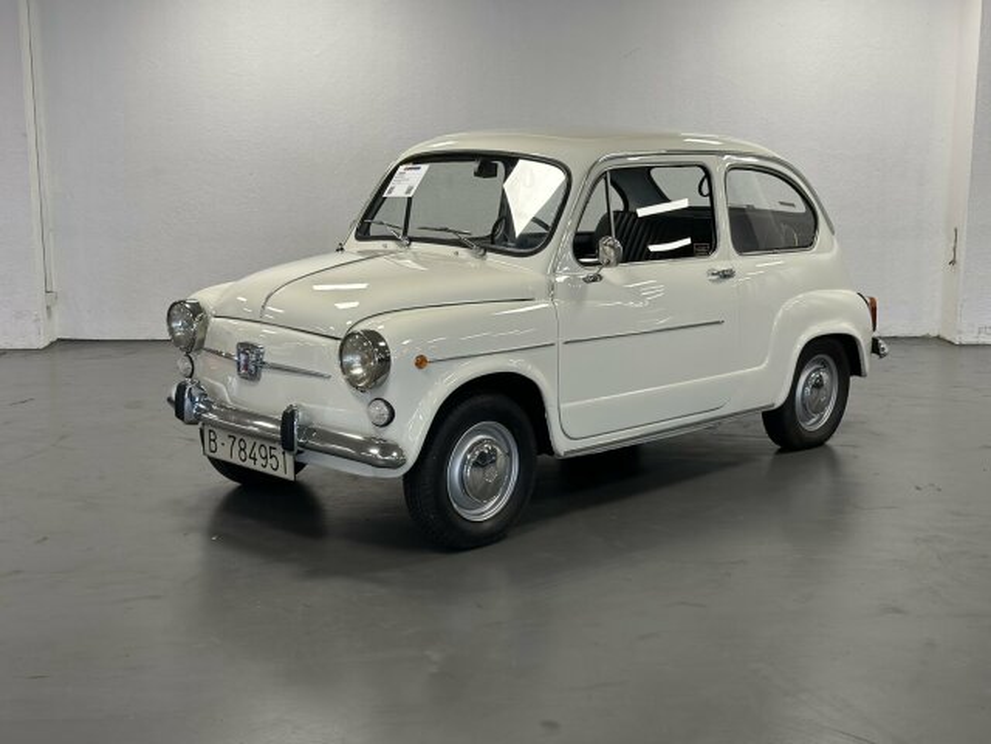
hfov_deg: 39.7
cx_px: 496
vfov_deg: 30.3
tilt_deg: -11.1
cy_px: 372
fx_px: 1374
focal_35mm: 48
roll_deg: -0.8
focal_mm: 6.86
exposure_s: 1/93
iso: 125
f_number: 1.78
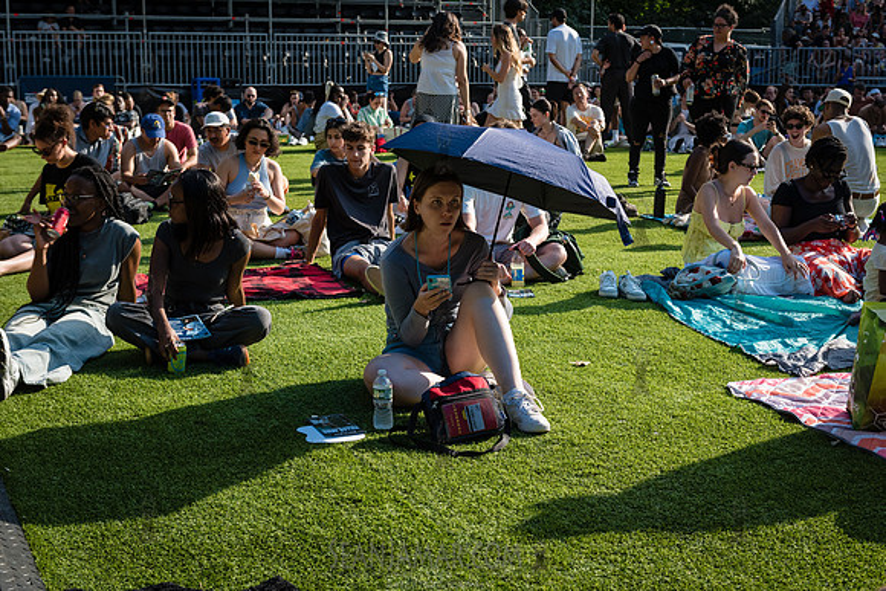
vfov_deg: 27.0
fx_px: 1231
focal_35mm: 50
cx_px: 443
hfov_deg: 39.6
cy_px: 296
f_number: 5
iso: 800
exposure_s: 1/2000
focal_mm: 50
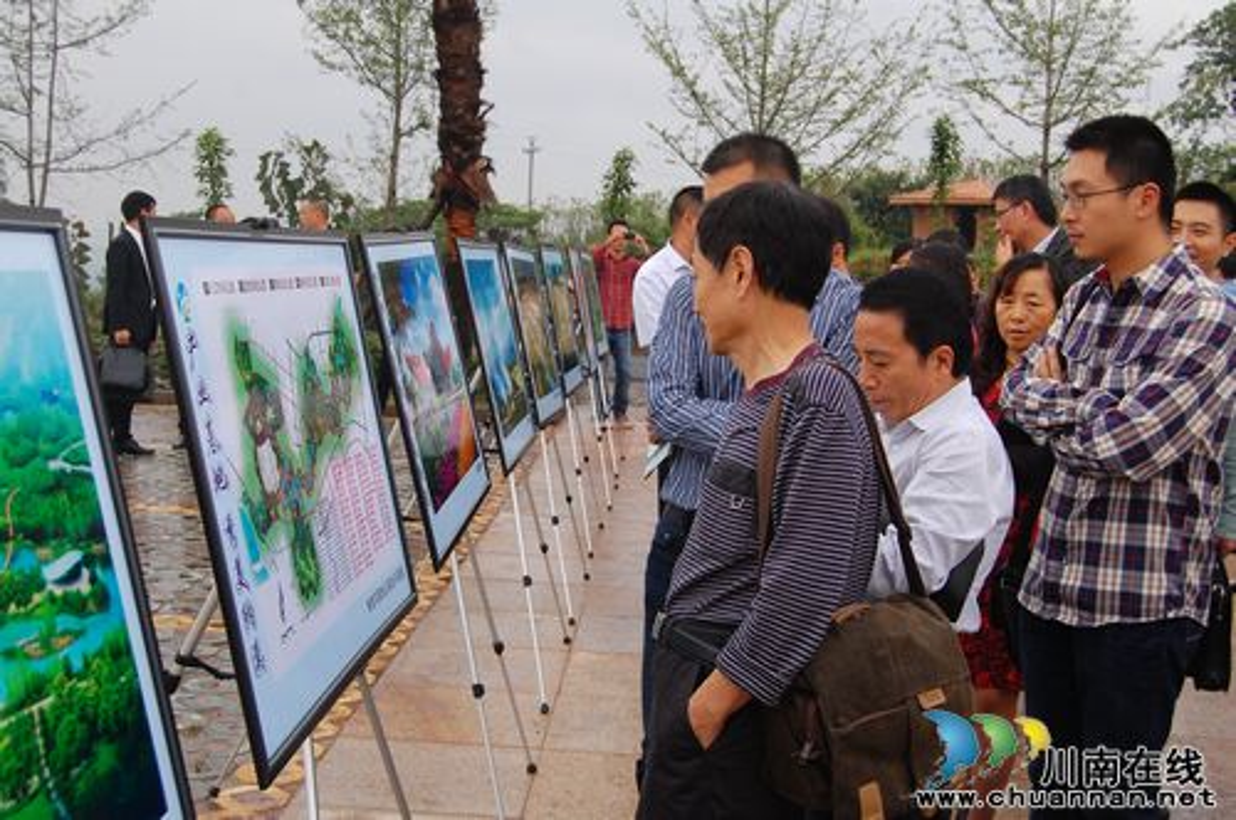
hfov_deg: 42.4
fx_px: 1594
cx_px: 618
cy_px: 410
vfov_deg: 28.9
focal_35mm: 46
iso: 400
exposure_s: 1/160
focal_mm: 31
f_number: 6.3
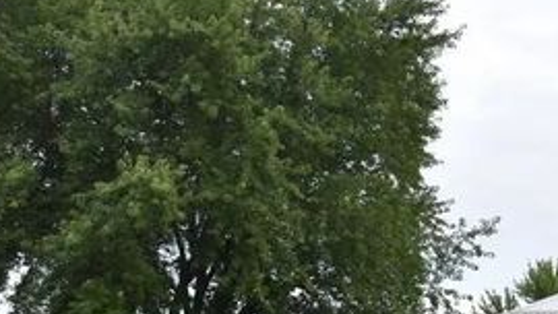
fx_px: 1435
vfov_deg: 12.3
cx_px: 533
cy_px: 350
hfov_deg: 21.4
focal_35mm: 97
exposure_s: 1/250
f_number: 7.1
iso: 200
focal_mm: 26
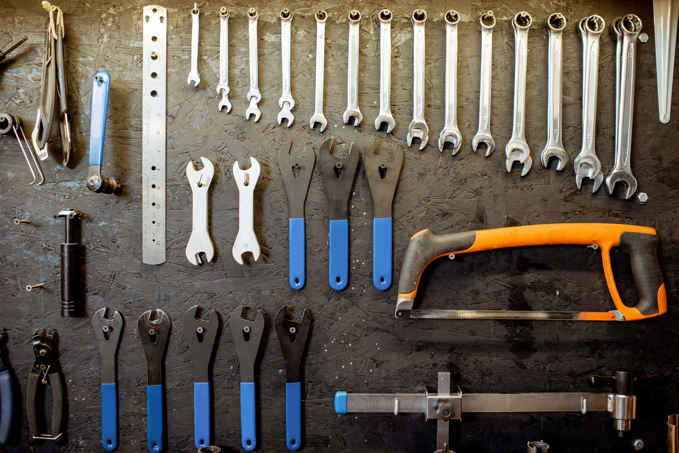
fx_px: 660
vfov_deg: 37.9
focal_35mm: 35
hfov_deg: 54.4
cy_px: 226
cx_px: 340
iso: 500
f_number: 2.2
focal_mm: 35
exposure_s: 1/200
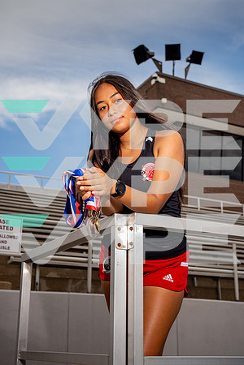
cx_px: 122
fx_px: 529
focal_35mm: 52
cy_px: 182
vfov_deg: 38.2
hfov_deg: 26.0
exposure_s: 1/250
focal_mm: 52
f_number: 6.3
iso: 80
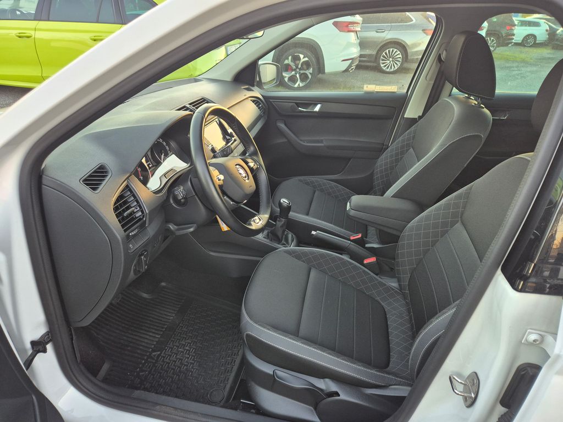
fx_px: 374
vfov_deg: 58.9
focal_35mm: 23
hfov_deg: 73.9
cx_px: 282
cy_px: 211
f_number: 1.8
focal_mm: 5.4
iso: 320
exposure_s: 1/100
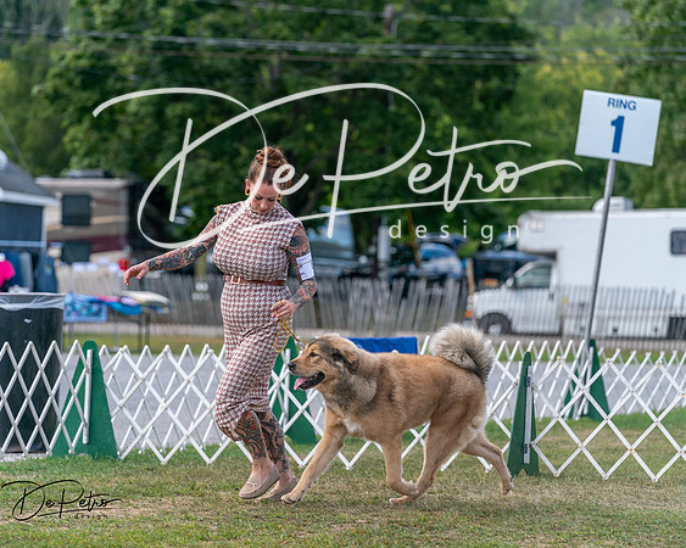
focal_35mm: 170
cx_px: 343
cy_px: 274
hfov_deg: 11.4
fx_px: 3451
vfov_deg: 9.1
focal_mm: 151
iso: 400
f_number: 4
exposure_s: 1/2000
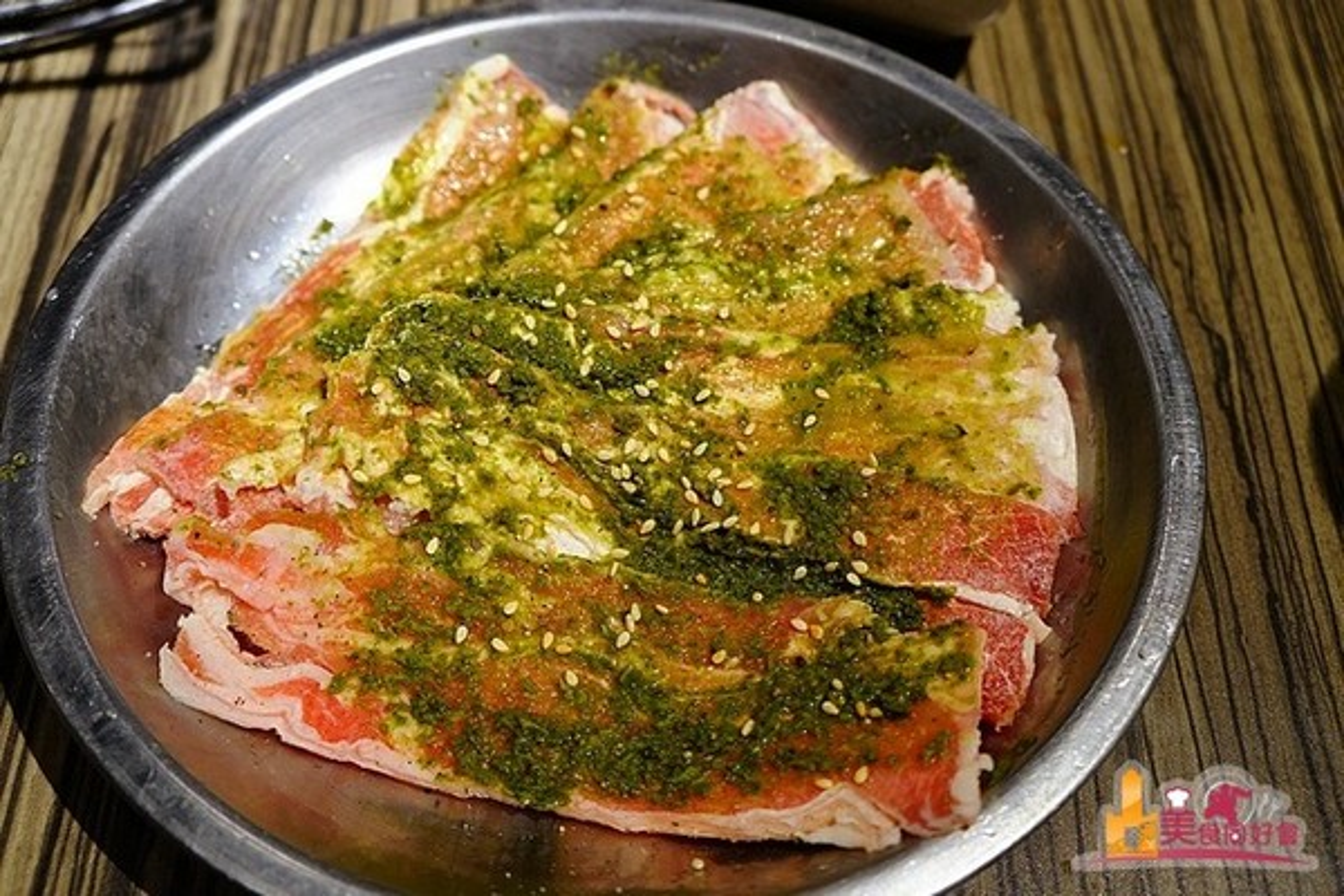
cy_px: 448
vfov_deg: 36.9
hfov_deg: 53.1
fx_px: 1344
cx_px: 672
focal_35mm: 36
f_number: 4
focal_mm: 24
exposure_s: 1/60
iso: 800
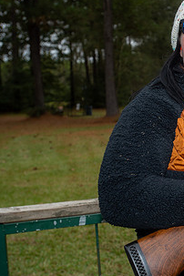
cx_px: 212
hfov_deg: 19.3
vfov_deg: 30.1
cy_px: 135
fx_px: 514
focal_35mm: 67
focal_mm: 35
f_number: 5
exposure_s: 1/250
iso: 320
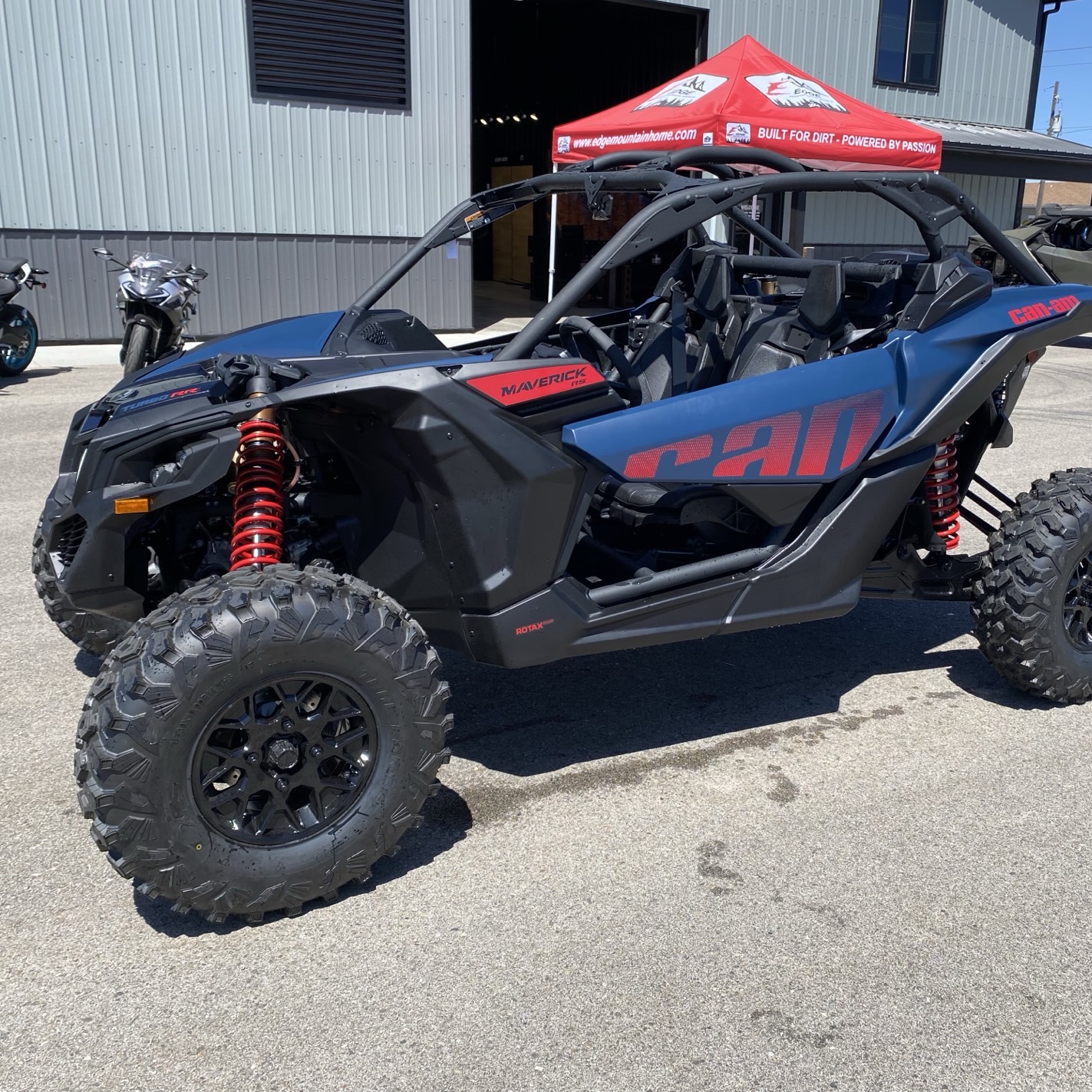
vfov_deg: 52.5
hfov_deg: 52.2
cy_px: 540
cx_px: 645
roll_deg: -0.7
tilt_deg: -15.9
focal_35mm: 31
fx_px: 1106
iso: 32
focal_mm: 4.25
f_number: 1.8
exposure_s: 1/1927
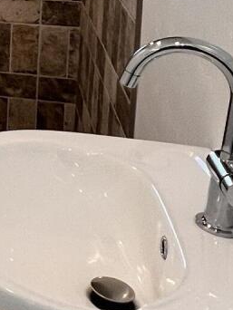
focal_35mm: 76
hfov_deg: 14.7
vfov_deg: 23.4
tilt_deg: -9.2
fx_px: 681
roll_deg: +1.1
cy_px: -64
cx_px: -278
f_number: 1.8
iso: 125
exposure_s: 1/120
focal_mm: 1.57
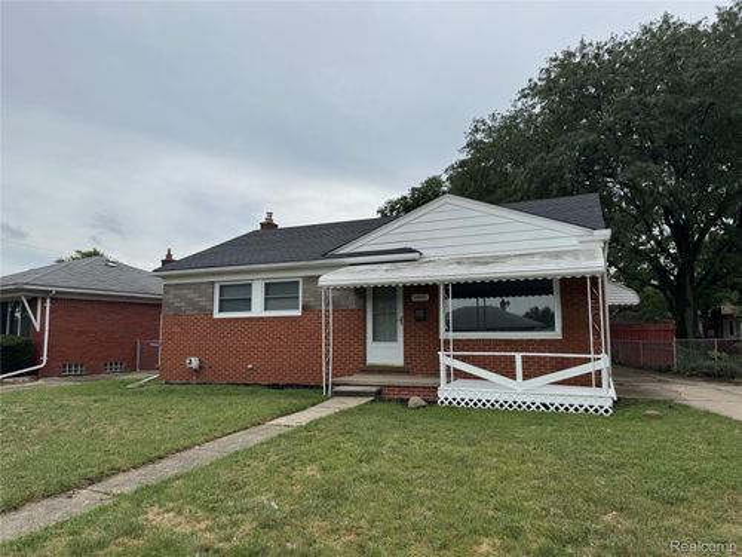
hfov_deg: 71.6
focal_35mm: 24
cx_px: 371
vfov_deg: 56.8
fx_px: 514
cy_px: 278
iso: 80
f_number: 1.78
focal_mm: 6.76
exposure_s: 1/6410
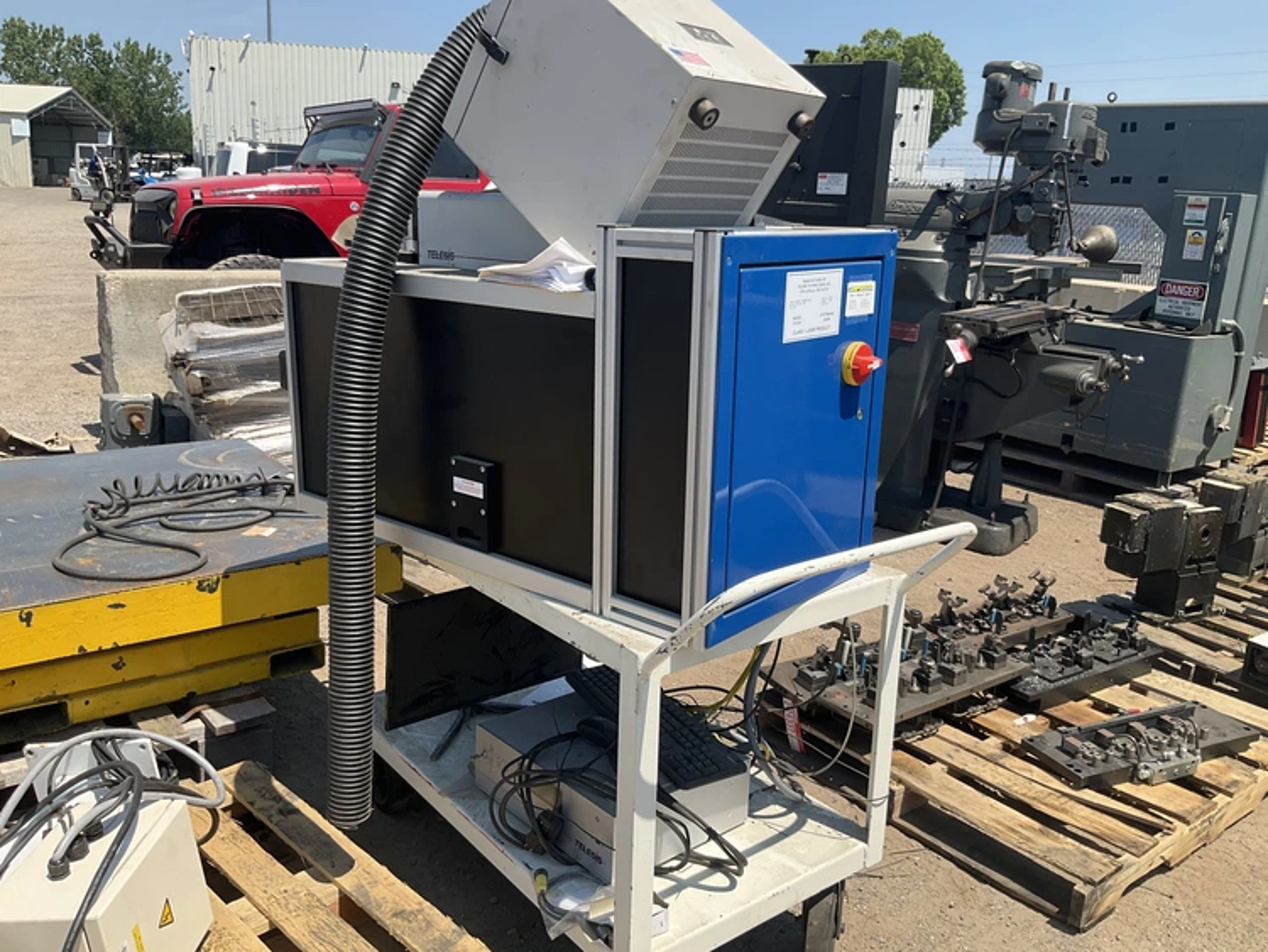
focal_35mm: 29
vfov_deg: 48.3
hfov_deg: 61.6
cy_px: 476
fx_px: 1063
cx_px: 634
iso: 25
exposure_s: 1/1377
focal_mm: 3
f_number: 1.8
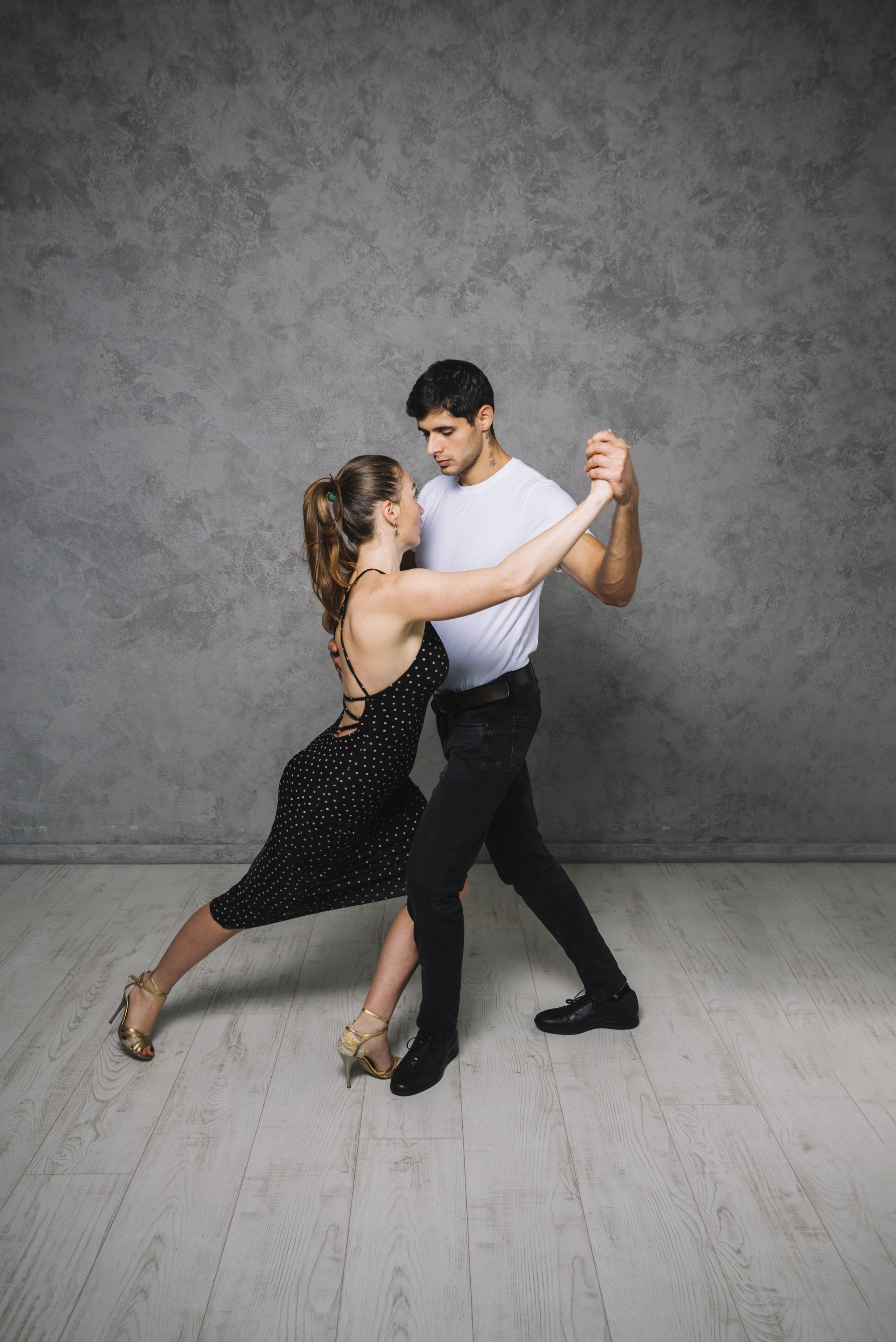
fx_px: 1119
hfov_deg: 43.6
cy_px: 671
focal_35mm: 30
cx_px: 448
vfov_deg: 61.9
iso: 200
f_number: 6.3
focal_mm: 30
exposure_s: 1/125
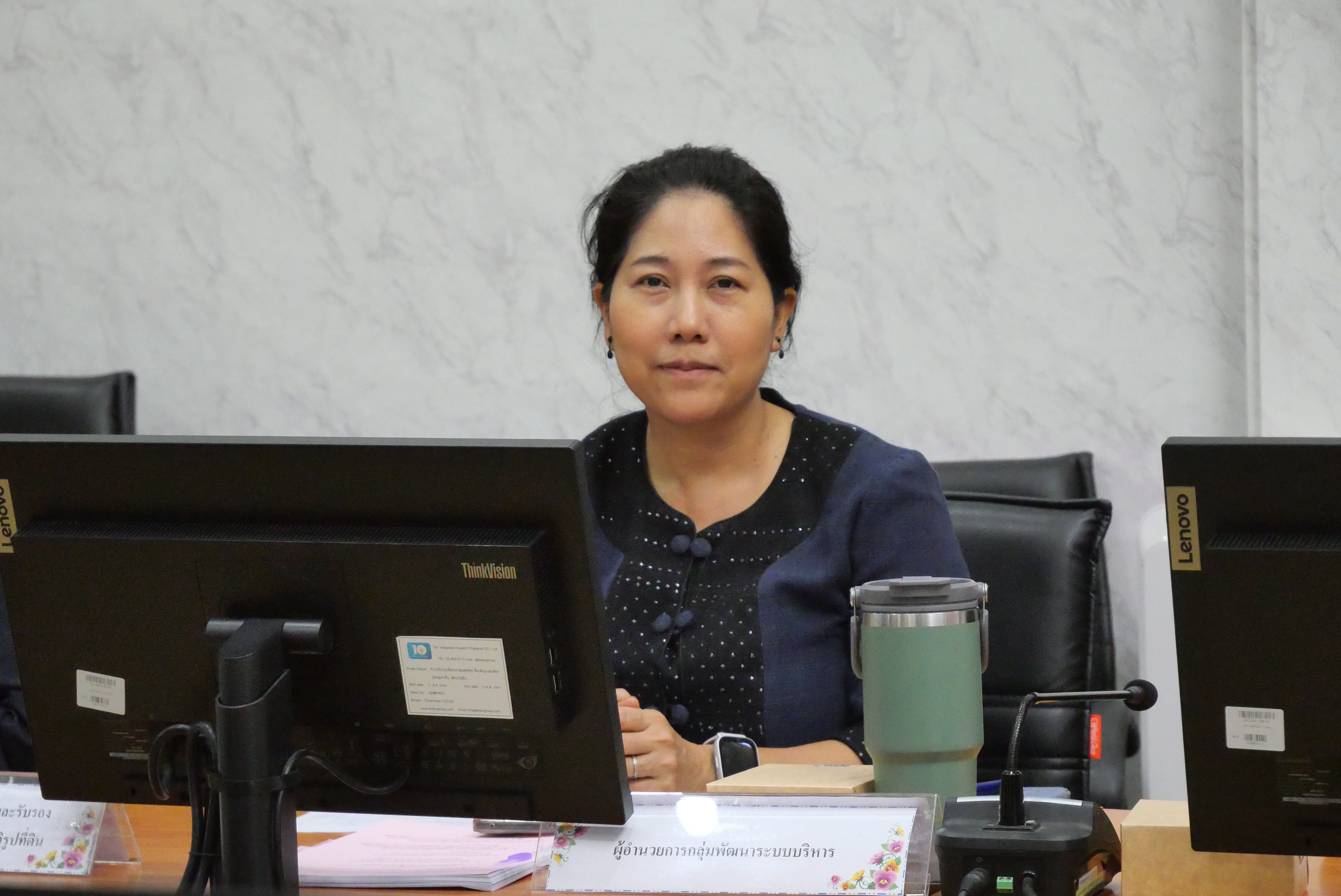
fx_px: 4622
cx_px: 670
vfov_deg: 11.1
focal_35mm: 124
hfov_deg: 16.5
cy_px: 448
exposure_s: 1/125
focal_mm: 60
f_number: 5.6
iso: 6400
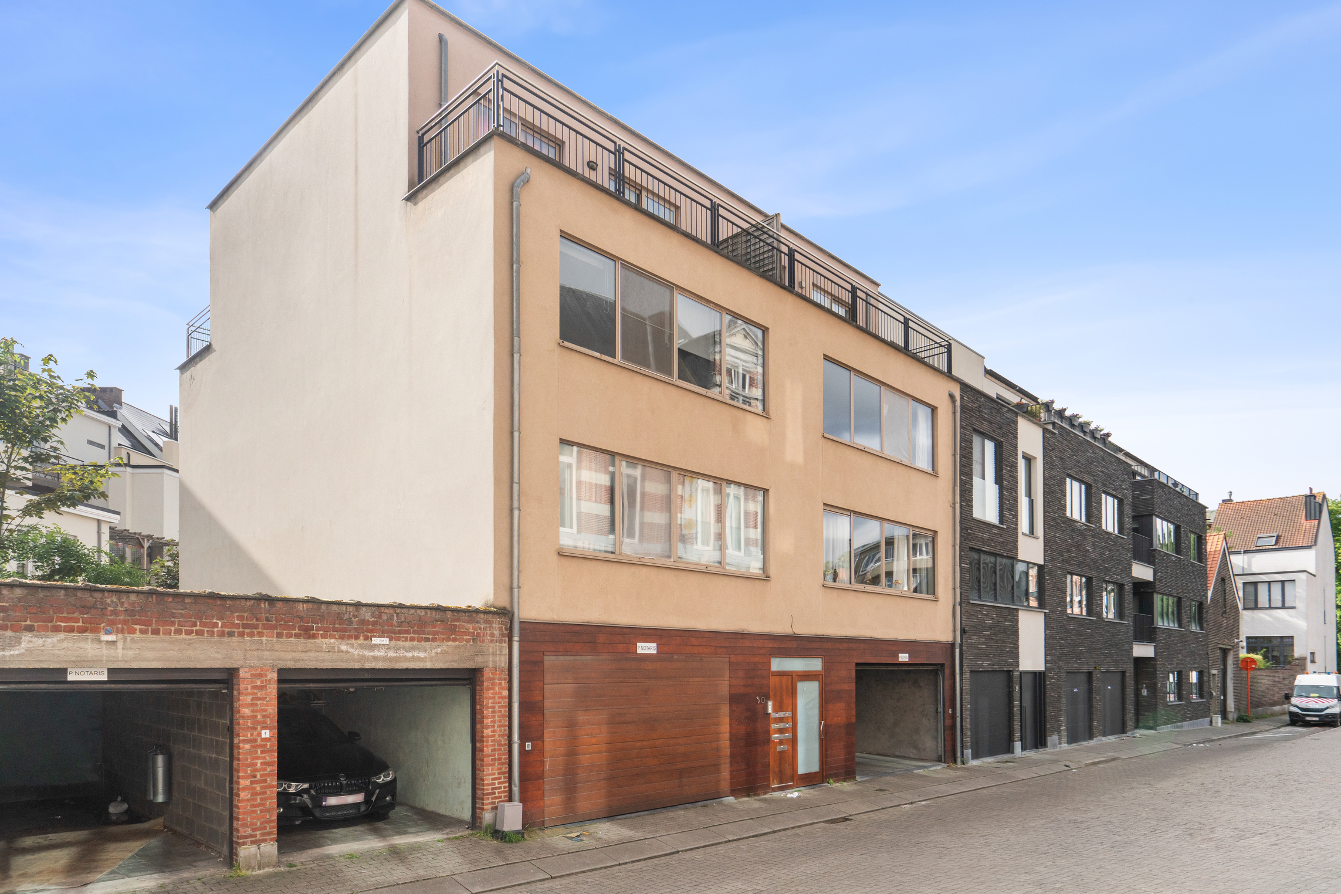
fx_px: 782
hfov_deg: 81.2
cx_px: 685
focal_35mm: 21
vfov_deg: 59.5
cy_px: 425
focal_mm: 20
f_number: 11
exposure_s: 1/640
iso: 800
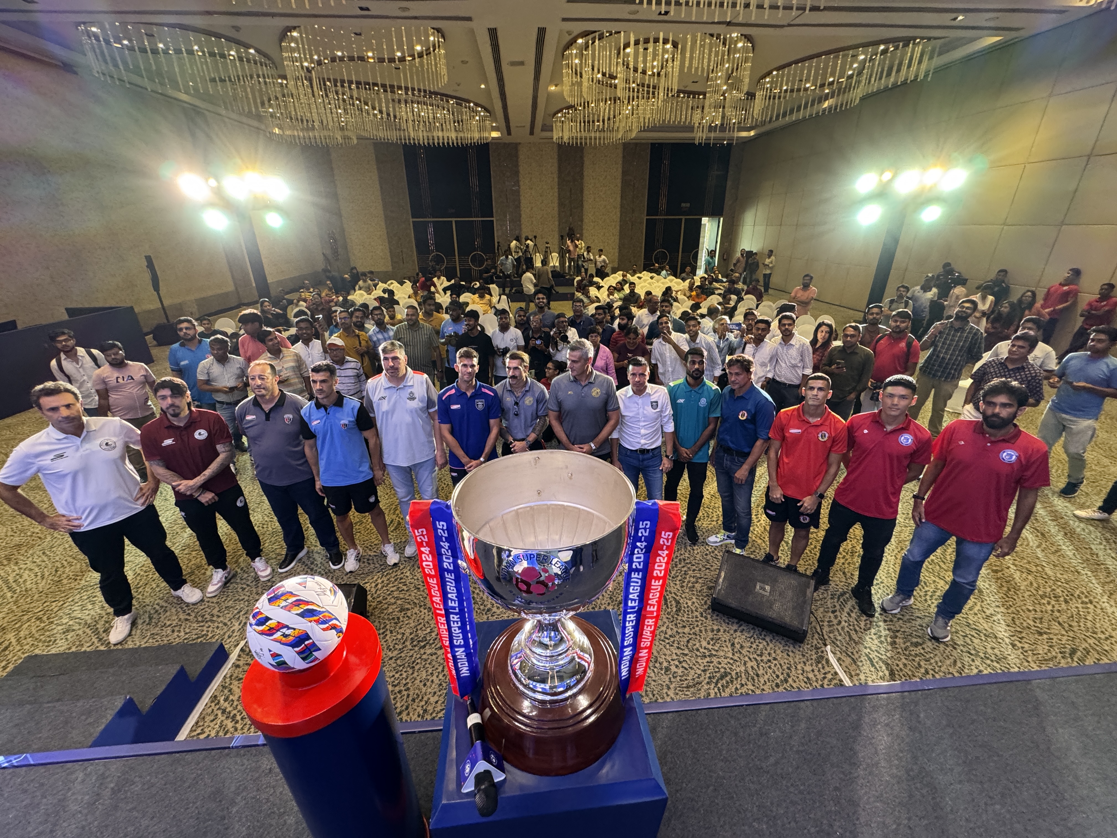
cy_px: 419
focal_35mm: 14
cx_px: 558
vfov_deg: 85.7
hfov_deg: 102.1
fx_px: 452
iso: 250
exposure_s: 1/100
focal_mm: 2.22
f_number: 2.2
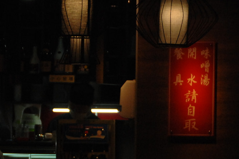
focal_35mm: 413
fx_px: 2740
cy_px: 116
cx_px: -37
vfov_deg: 3.3
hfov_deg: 5.0
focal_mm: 90
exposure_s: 1/160
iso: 640
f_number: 5.3
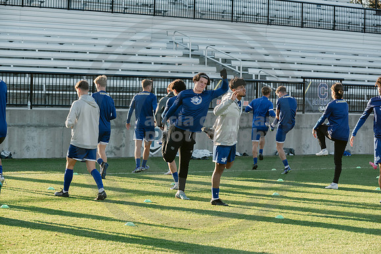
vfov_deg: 11.8
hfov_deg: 17.6
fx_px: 1228
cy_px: 127
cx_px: 190
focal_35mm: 116
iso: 1250
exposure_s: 1/1000
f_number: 6.3
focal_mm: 116
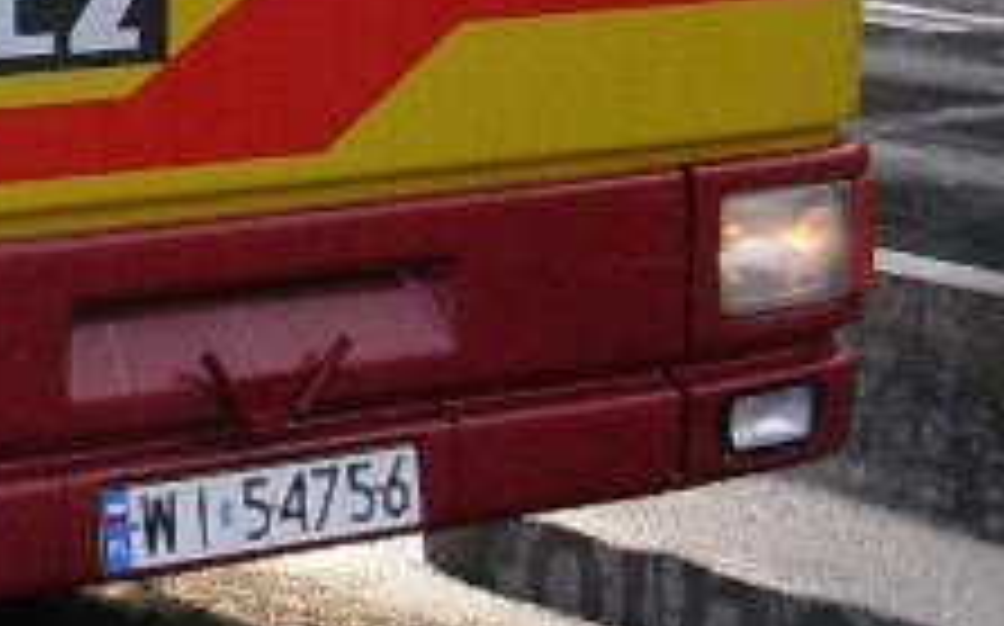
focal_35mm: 141
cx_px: -432
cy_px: -414
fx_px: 3855
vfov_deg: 9.0
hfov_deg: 14.0
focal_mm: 5.6
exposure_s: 1/373
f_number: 2.7
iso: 70
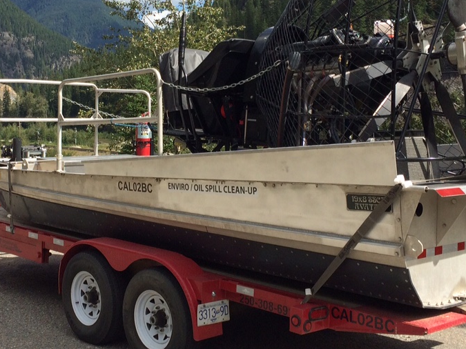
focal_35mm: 55
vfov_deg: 26.5
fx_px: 740
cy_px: 127
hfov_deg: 34.8
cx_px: 178
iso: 32
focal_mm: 4.15
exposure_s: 1/2053
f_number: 2.2
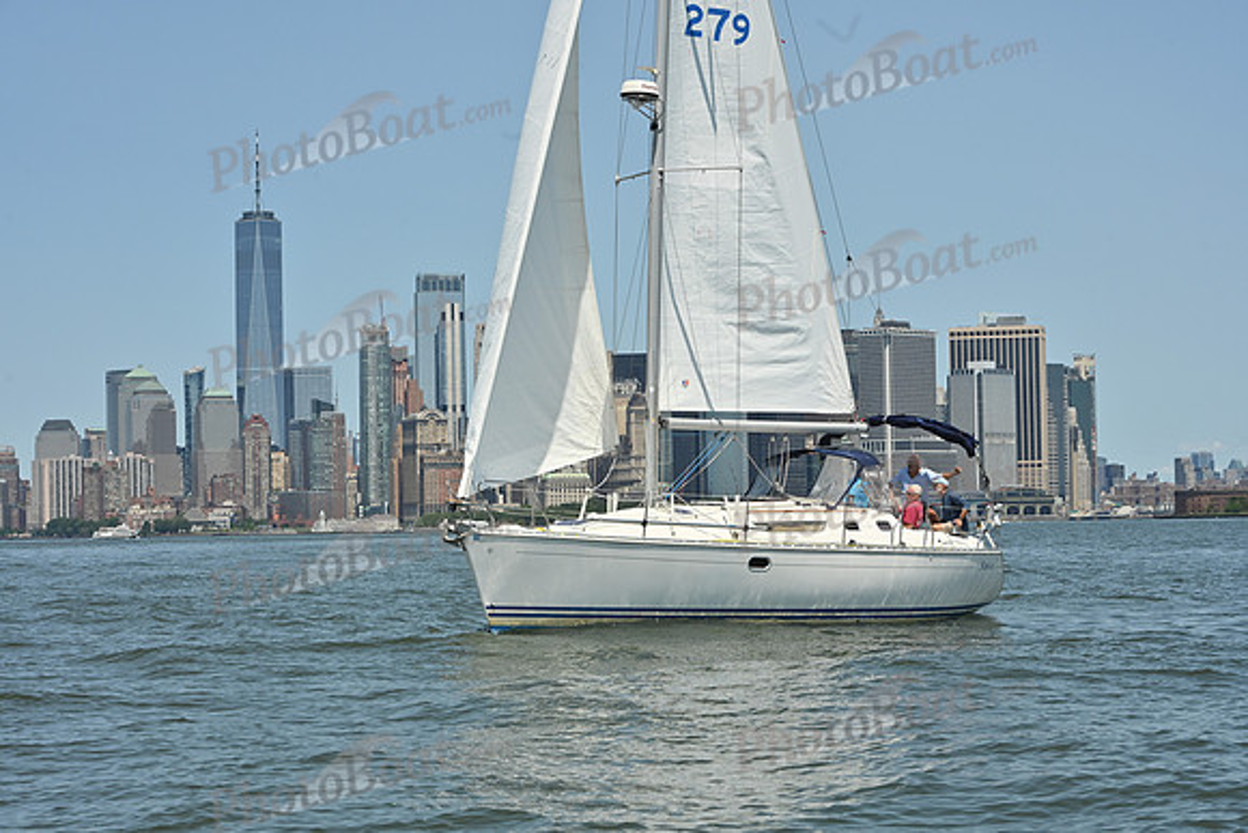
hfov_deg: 23.9
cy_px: 416
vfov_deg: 16.1
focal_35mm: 85
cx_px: 624
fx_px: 2947
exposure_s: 1/1000
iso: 320
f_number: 11
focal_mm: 85
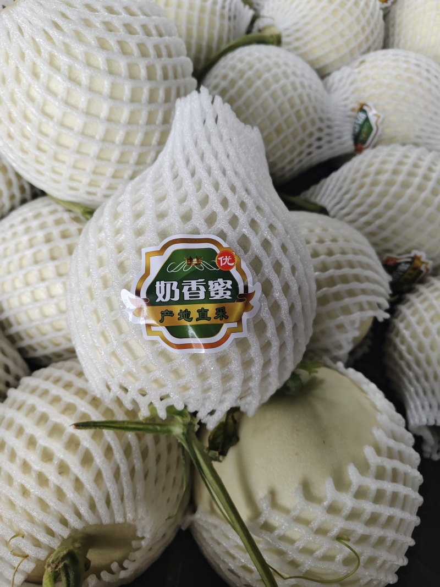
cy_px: 294
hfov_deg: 58.9
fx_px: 390
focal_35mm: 23
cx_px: 220
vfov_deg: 73.9
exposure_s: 1/100
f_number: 1.88
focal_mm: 5.56
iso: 201
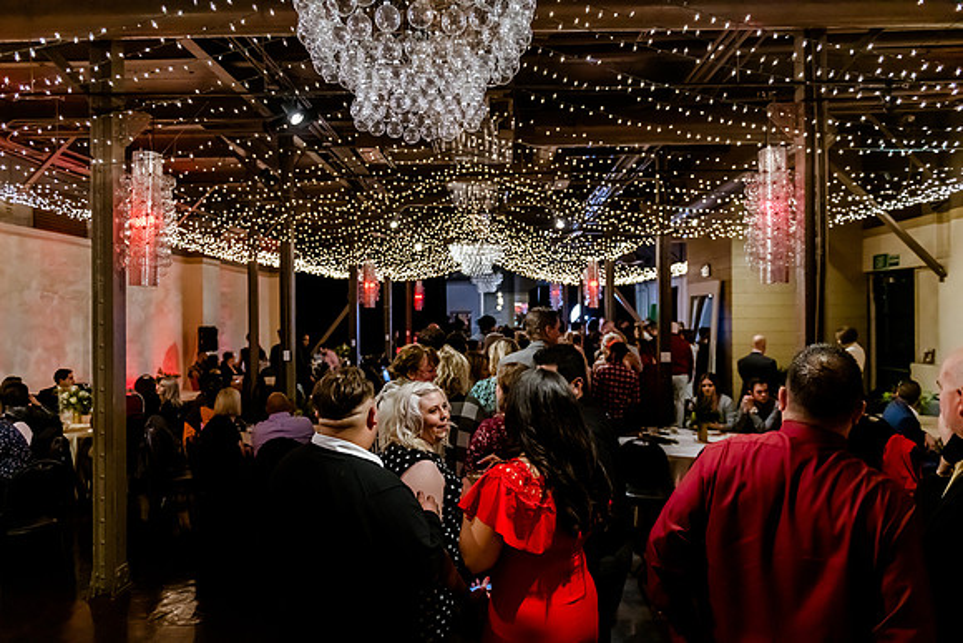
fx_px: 712
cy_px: 322
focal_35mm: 27
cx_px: 482
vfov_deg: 48.5
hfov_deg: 68.1
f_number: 2.8
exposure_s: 1/320
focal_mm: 26
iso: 4000
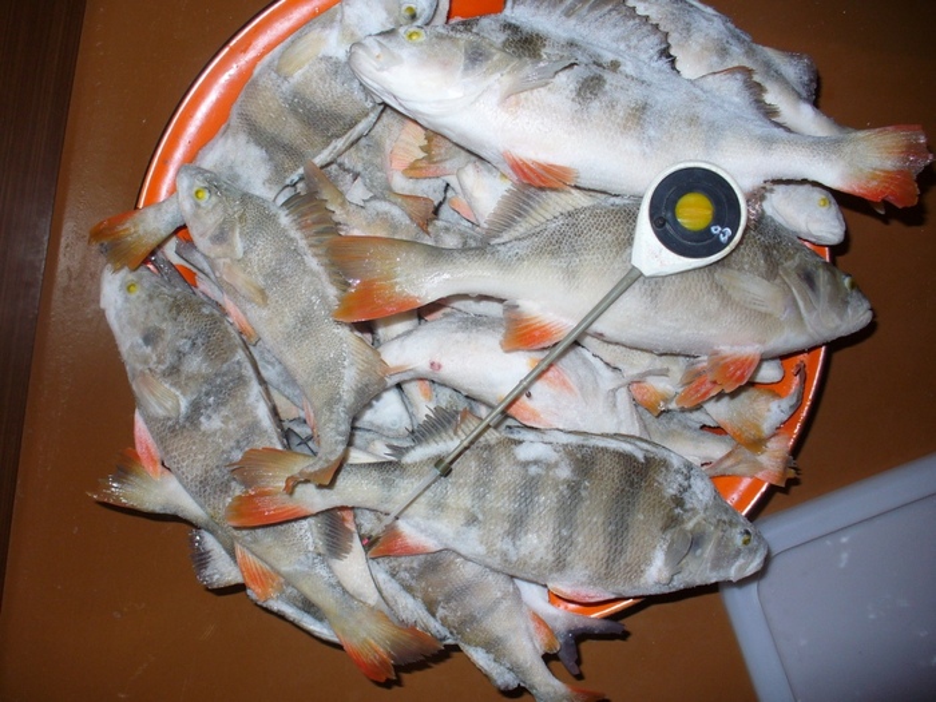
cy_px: 351
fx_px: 1000
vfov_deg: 38.7
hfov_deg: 50.1
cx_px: 468
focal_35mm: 37
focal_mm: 6.1
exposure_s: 1/30
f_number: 2.8
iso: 100
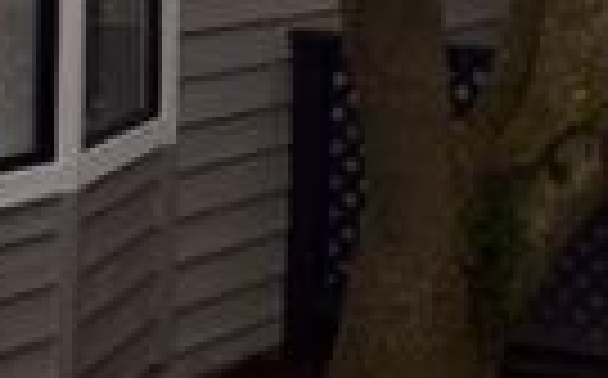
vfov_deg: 8.9
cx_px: 797
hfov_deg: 13.8
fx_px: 2416
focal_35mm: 146
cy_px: -36
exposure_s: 1/570
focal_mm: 4.15
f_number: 2.2
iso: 32
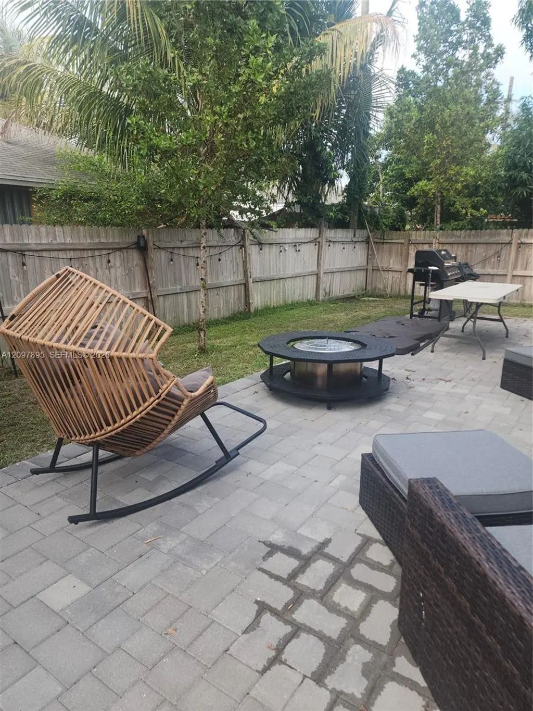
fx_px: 472
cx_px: 266
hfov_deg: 58.9
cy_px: 356
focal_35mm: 23
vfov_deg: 73.9
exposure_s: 1/180
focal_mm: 6.4
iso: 16
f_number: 1.8
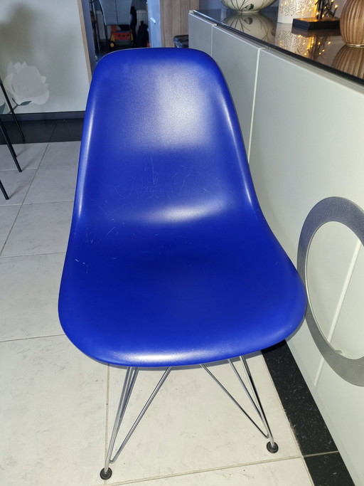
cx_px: 182
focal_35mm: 26
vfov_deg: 67.3
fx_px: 365
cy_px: 243
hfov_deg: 53.0
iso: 640
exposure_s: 1/50
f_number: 1.8
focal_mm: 5.4
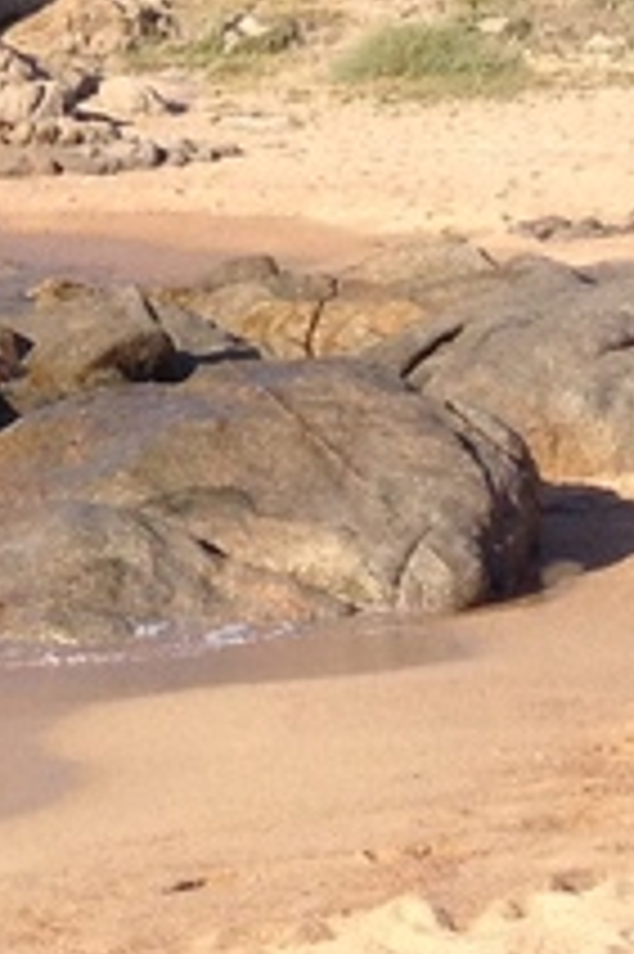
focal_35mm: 206
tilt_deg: -1.1
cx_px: -1219
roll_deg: -0.1
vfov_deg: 9.8
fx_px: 5450
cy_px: -279
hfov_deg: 6.2
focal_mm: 4.28
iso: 50
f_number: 2.4
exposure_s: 1/1453
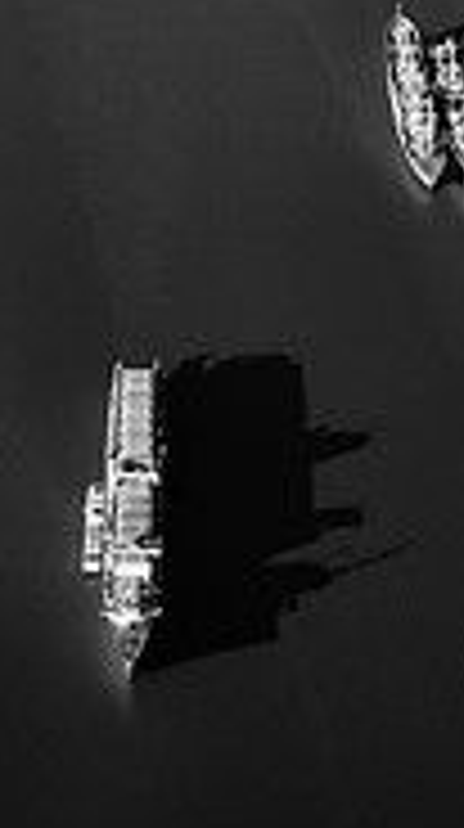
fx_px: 2876
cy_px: -166
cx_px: 306
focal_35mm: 131
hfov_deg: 9.2
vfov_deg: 15.8
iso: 160
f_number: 4.5
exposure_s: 1/340
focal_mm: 34.3
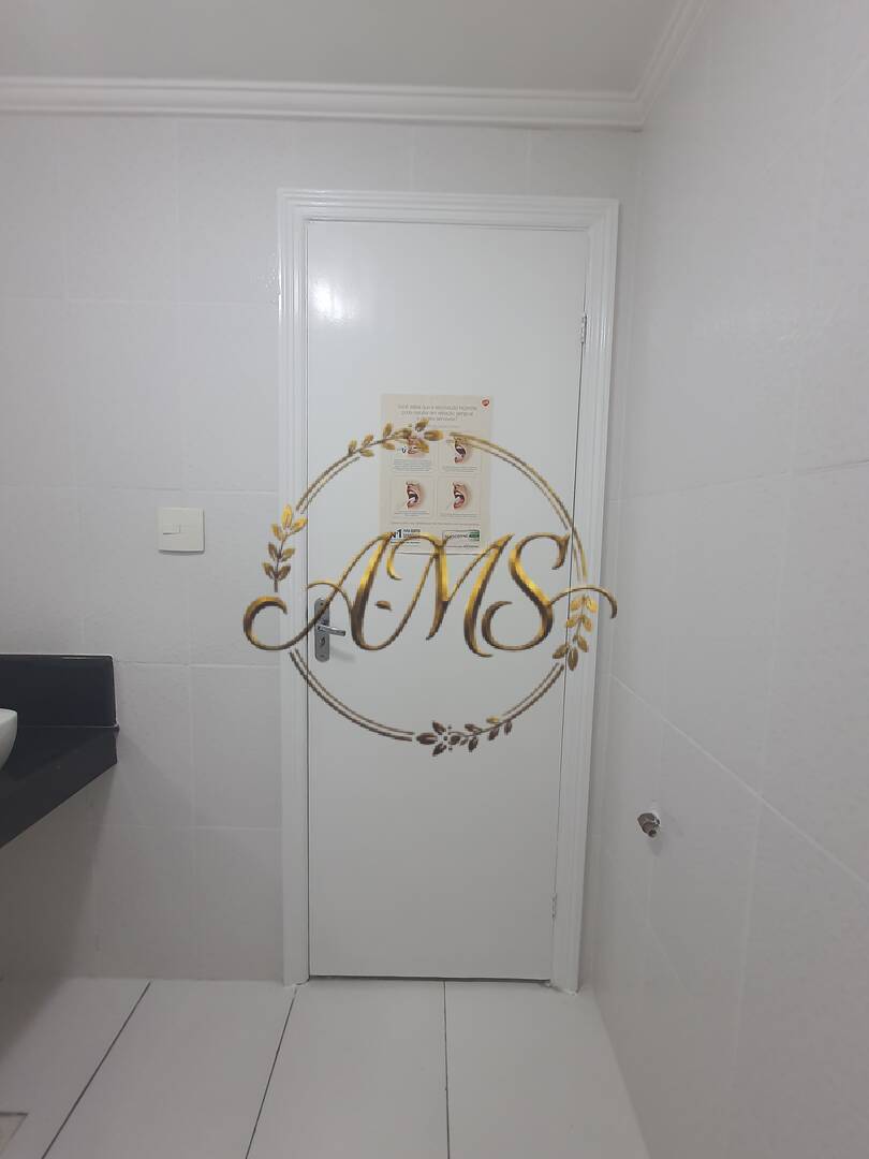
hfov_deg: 89.9
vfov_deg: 106.2
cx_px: 434
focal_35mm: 13
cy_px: 580
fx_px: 435
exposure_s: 1/60
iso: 160
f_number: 2.2
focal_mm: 1.74
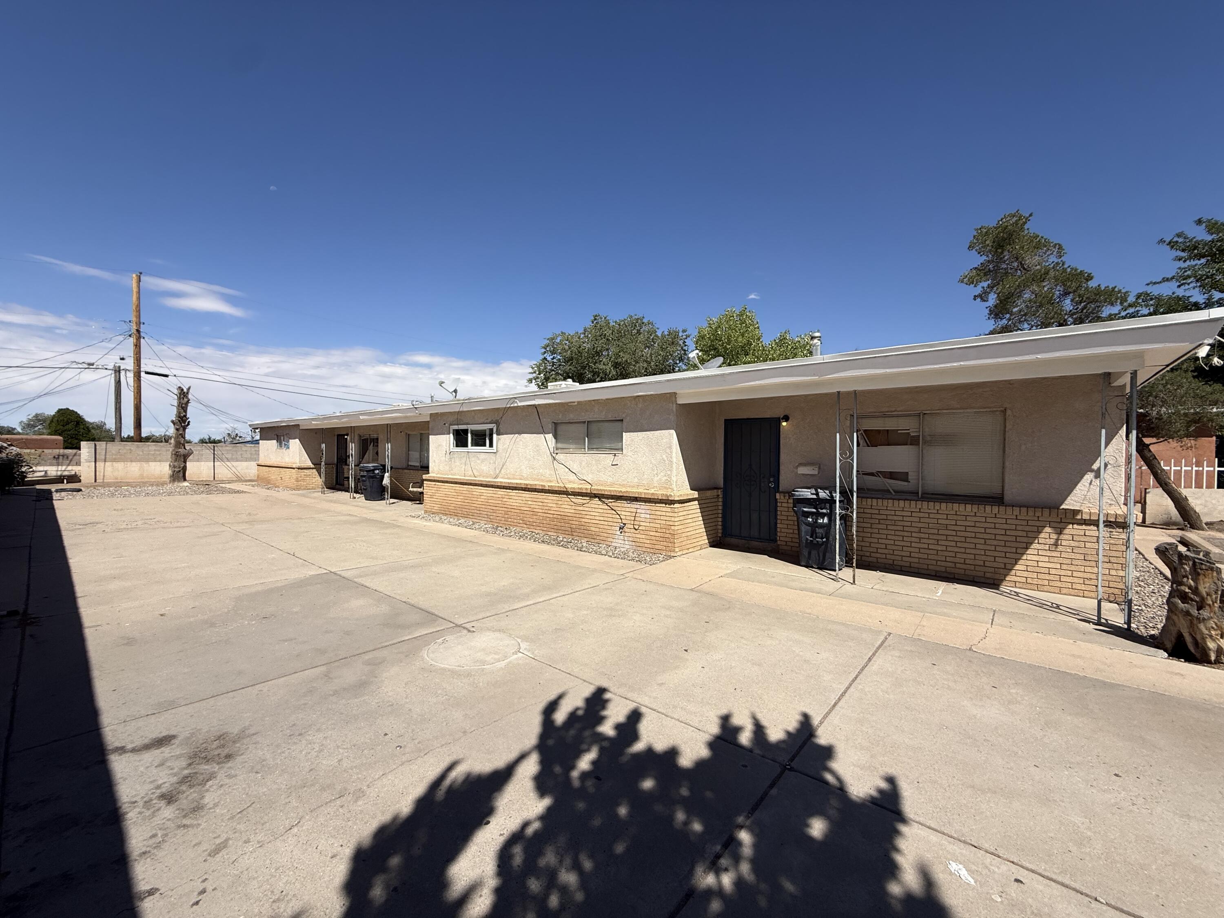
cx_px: 612
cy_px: 459
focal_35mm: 14
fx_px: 495
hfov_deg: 102.1
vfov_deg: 85.7
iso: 50
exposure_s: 1/3891
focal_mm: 2.22
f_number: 2.2
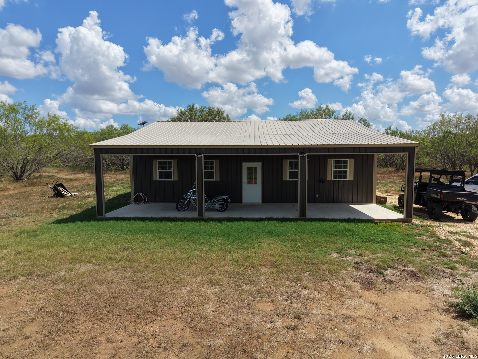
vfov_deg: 56.8
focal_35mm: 24
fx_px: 331
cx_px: 239
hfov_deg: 71.6
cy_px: 180
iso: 240
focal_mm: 8.67
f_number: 1.8
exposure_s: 1/8000
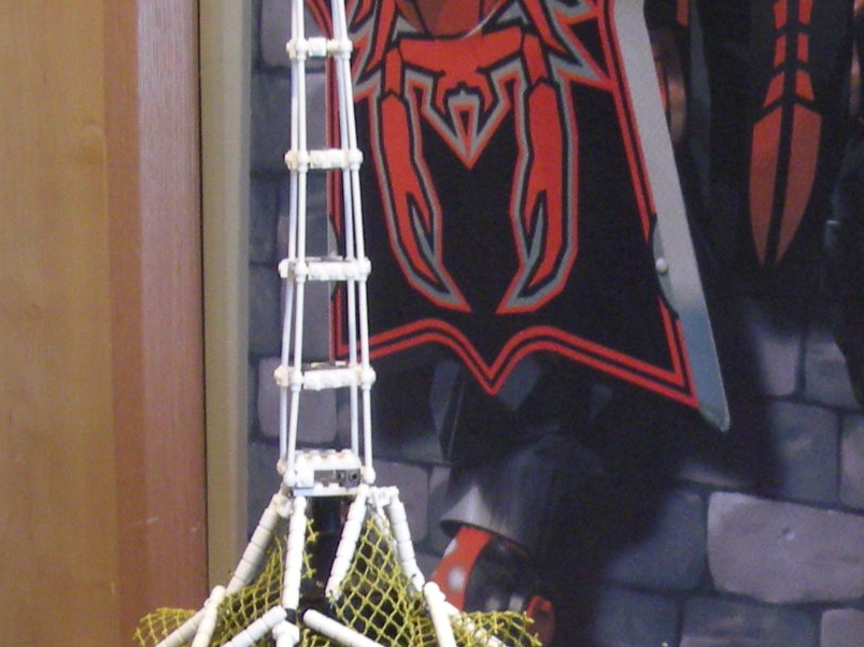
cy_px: 1021
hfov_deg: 17.2
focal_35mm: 113
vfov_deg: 12.4
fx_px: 2820
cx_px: 726
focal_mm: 5.7
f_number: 2.8
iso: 205
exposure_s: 1/8
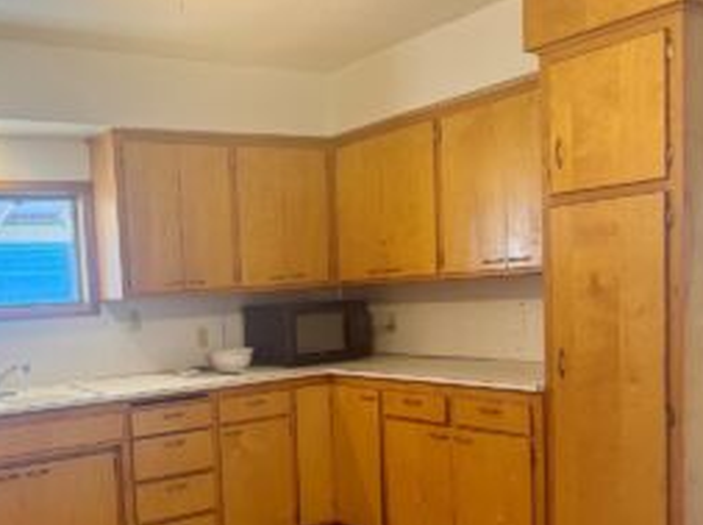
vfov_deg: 37.1
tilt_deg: -6.6
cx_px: 186
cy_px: 364
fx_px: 771
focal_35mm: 38
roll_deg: +3.6
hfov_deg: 47.4
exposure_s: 1/60
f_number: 1.78
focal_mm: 6.76
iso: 160
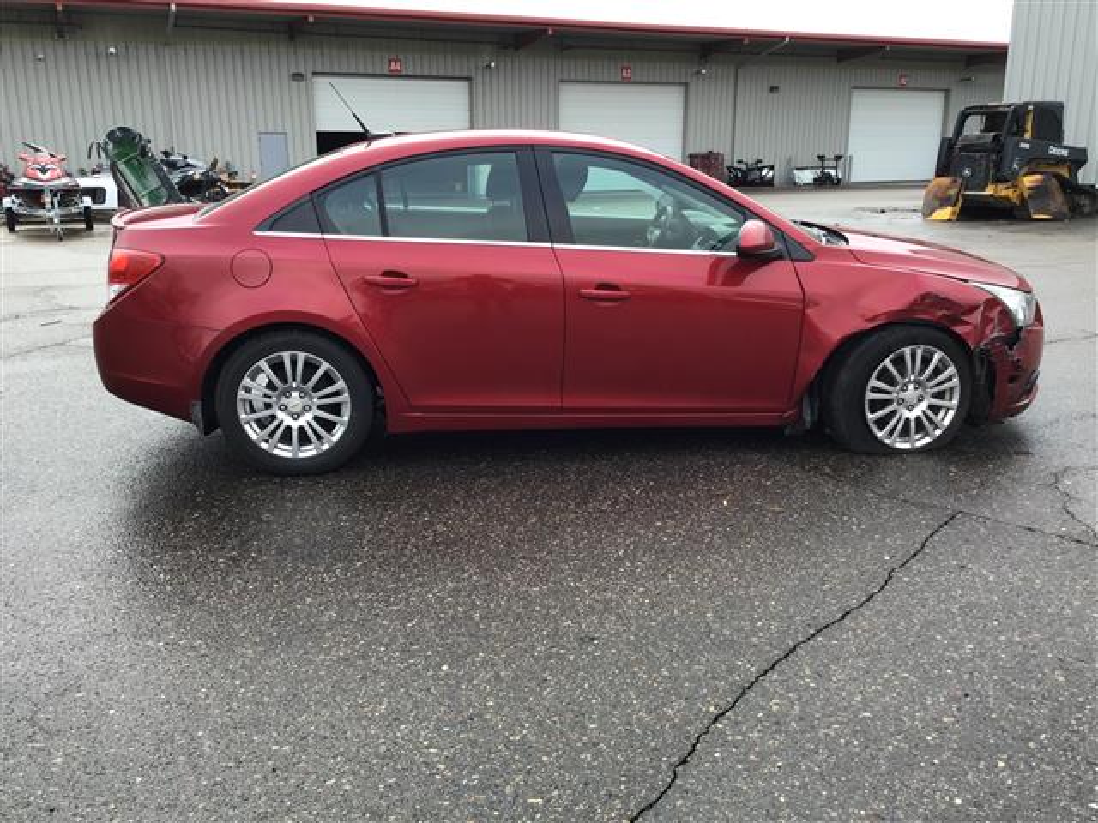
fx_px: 983
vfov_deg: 45.4
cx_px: 549
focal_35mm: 31
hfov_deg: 58.4
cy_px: 412
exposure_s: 1/153
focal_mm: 3.3
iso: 25
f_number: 2.4
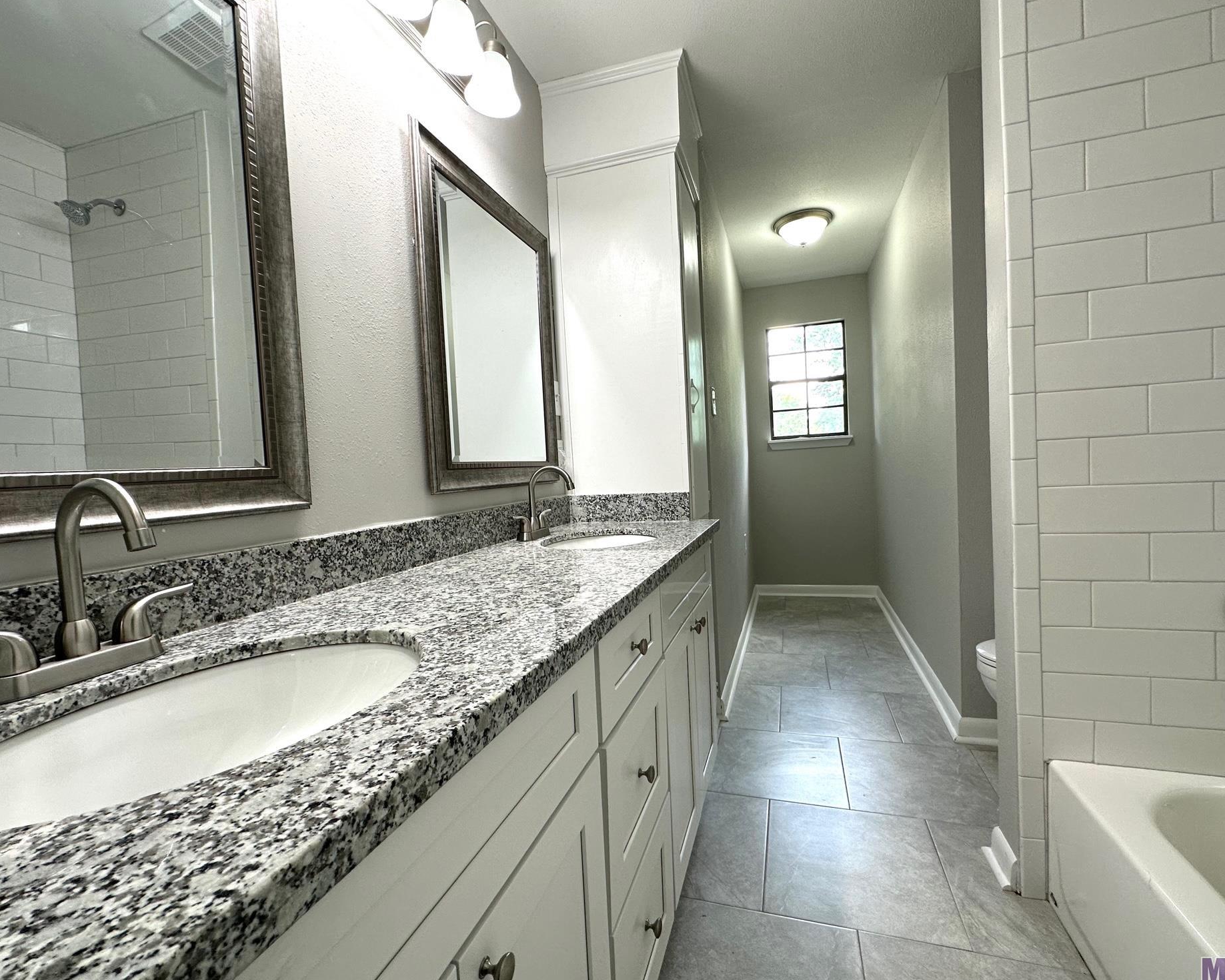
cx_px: 628
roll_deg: +2.7
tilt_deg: -3.2
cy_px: 492
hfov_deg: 96.8
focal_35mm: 15
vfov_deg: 84.0
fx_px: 544
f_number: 2.2
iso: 80
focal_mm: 2.22
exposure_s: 1/120
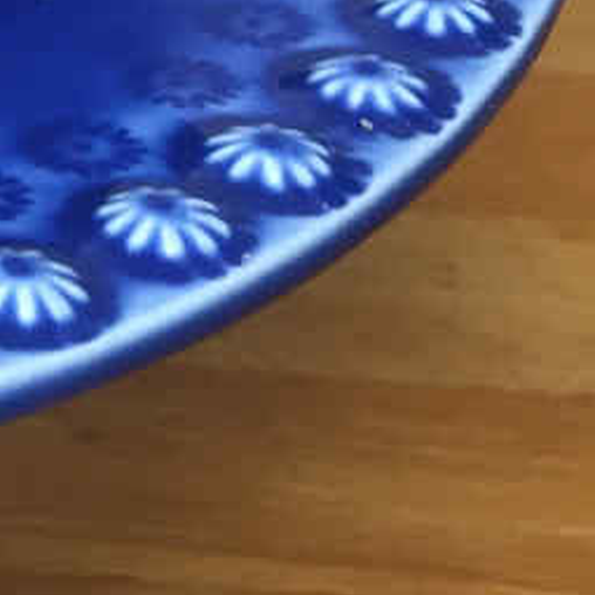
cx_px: -771
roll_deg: -1.2
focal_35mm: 121
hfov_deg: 12.0
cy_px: -244
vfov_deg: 13.7
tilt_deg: -27.4
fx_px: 2353
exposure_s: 1/33
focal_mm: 4.15
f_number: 2.2
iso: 80
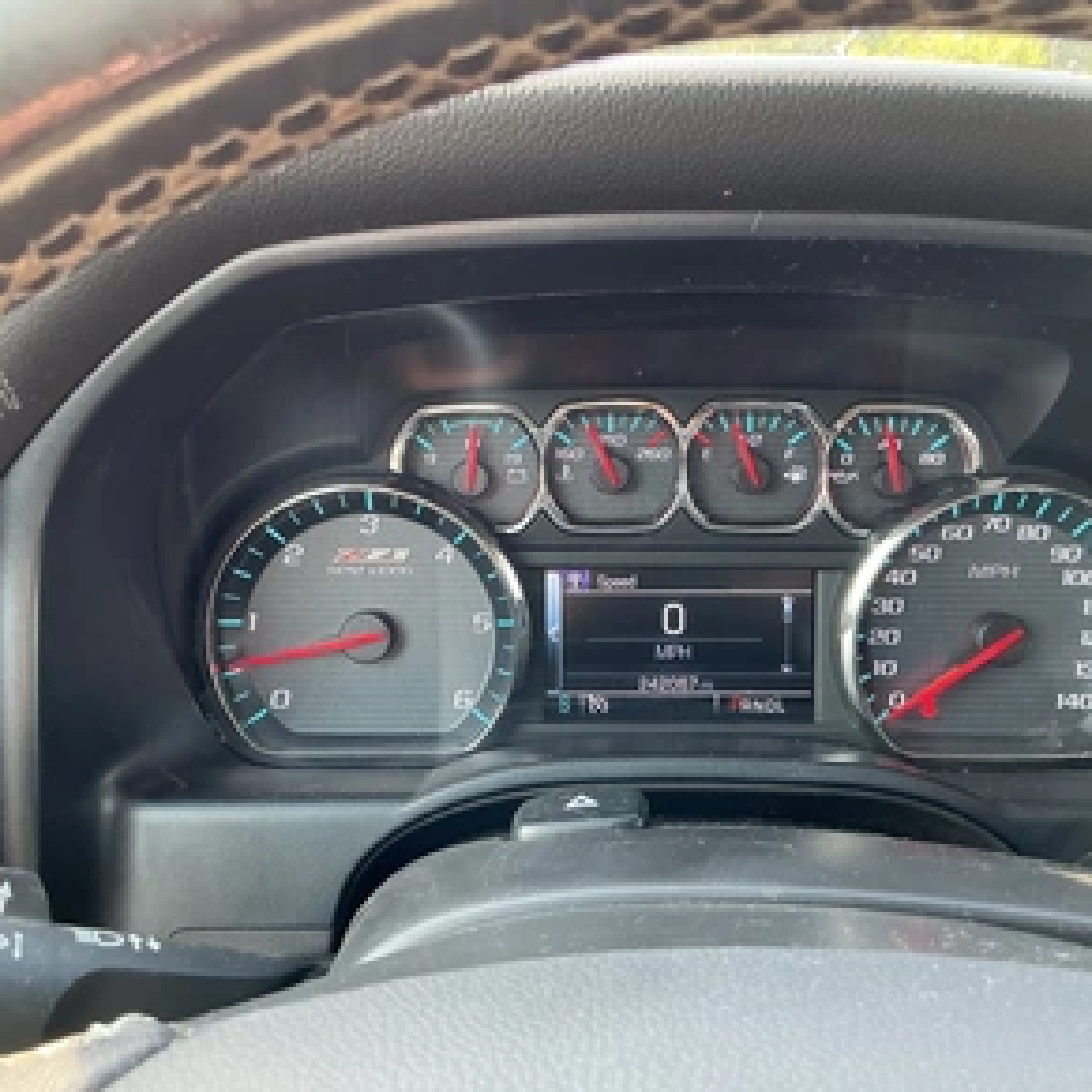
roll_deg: +0.8
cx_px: 552
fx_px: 1213
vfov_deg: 48.4
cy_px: 552
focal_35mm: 34
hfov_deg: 48.4
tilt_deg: -18.1
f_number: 1.8
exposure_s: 1/76
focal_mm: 3
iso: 64
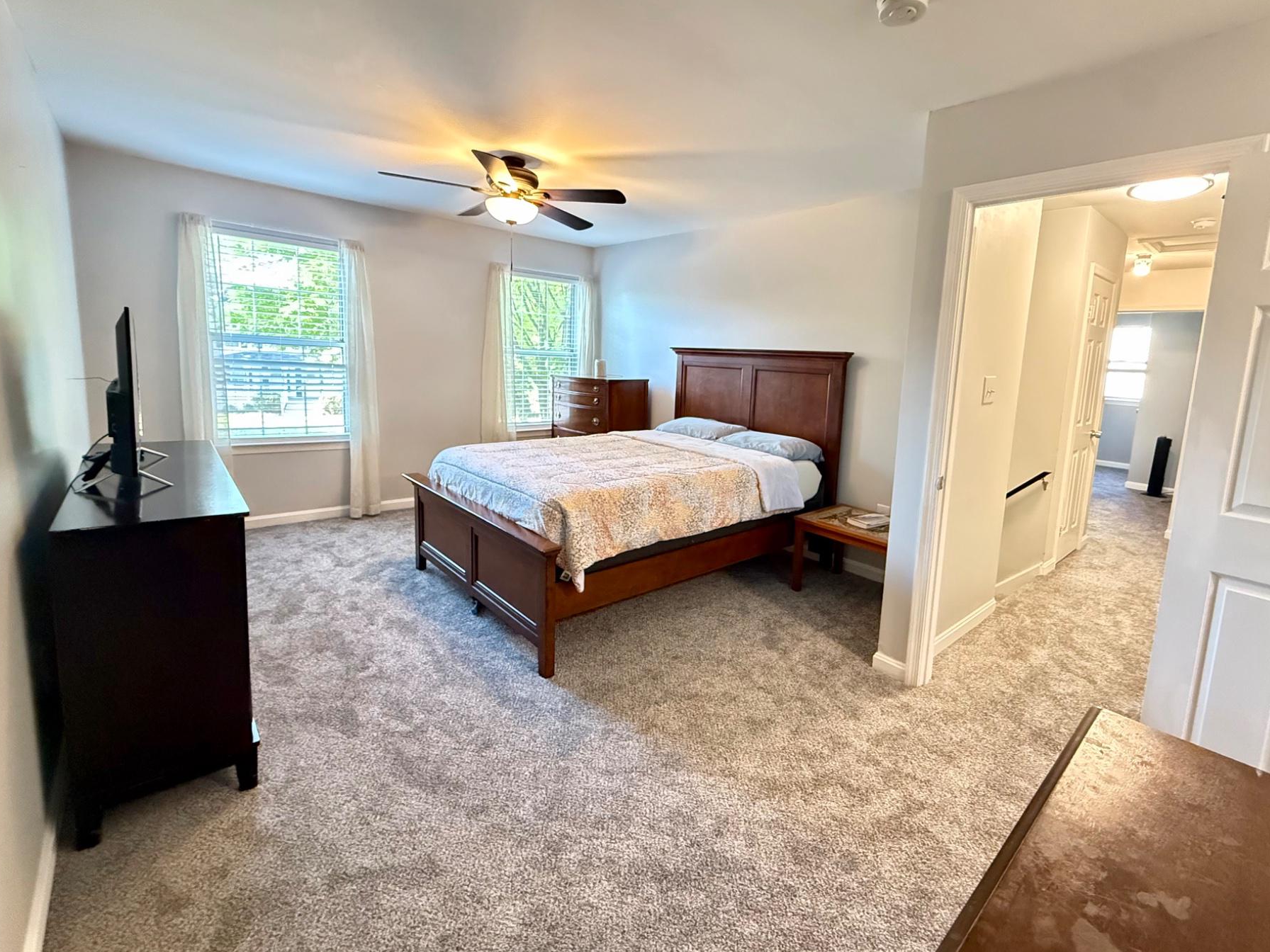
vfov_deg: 78.0
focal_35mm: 16
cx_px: 693
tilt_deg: -7.7
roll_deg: -2.5
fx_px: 587
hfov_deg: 94.2
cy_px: 436
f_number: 2.2
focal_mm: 2.22
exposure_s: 1/40
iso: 1000
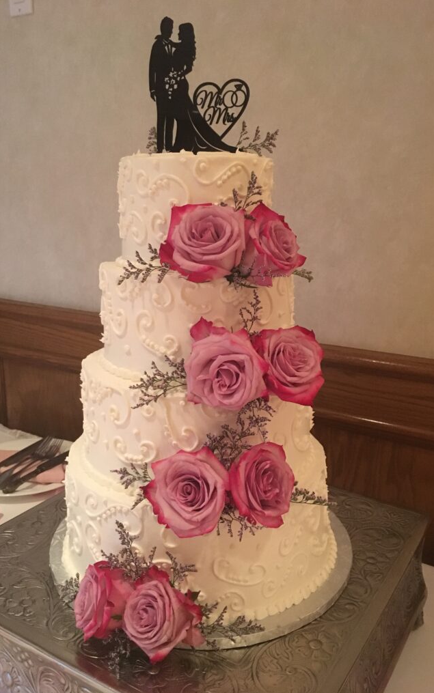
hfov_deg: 40.6
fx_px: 586
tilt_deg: -13.8
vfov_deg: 61.2
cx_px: 217
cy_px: 348
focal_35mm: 31
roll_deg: -0.9
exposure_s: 1/15
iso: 250
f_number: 2.2
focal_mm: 4.15
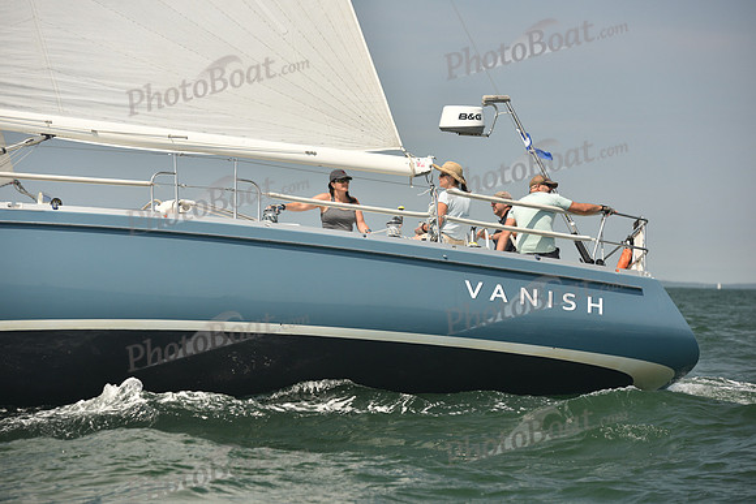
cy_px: 252
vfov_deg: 10.2
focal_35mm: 135
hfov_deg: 15.2
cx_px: 378
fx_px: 2836
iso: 320
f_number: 5
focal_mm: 135
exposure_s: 1/1250
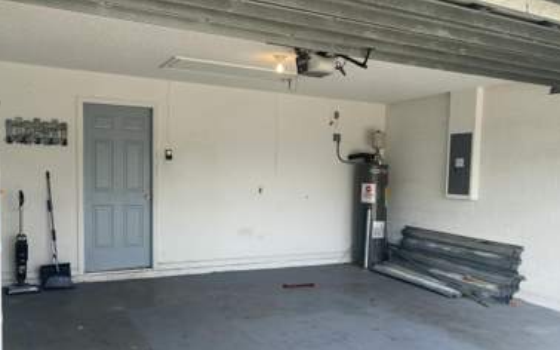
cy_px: 217
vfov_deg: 36.1
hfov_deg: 54.8
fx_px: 534
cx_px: 344
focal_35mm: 35
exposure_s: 1/249
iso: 32
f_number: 1.8
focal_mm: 4.25
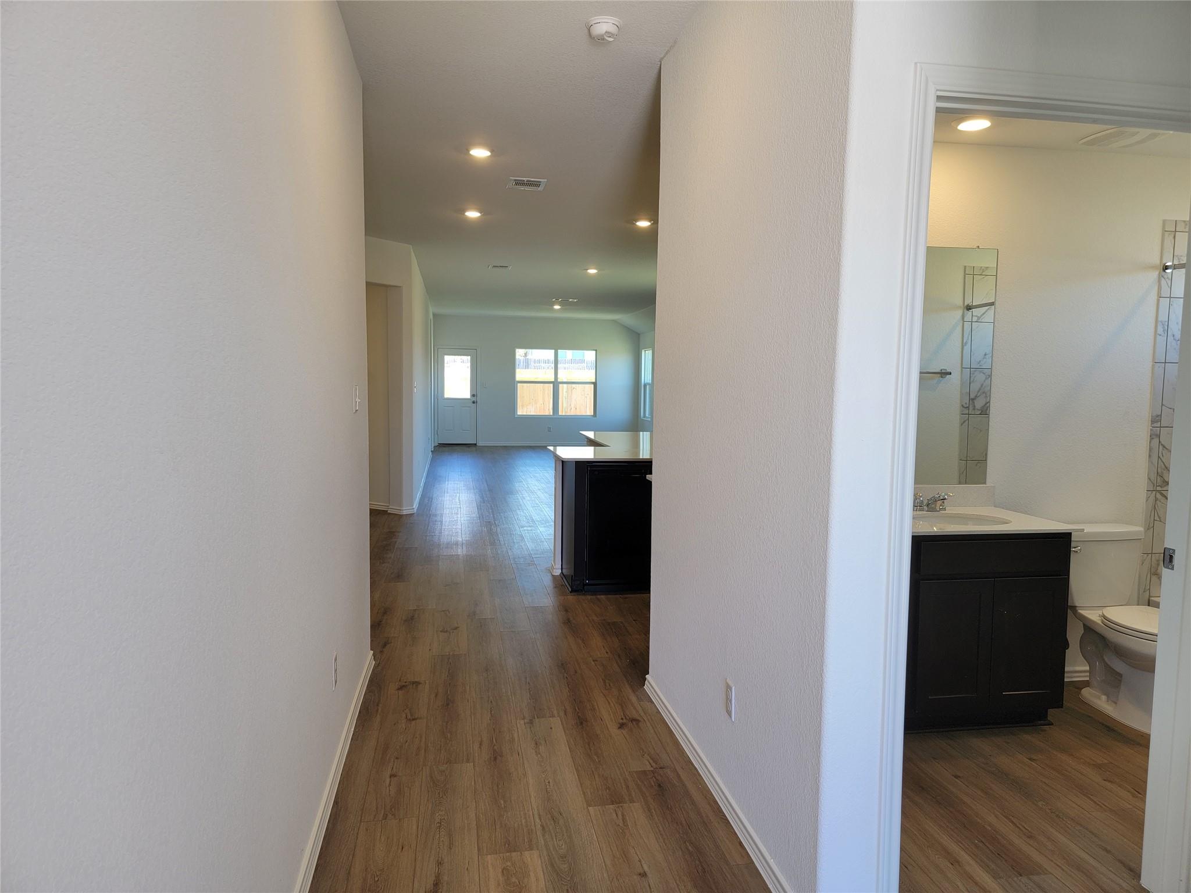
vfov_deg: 56.8
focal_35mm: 24
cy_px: 446
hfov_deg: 71.6
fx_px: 826
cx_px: 596
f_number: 1.8
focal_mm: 6.7
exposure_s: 1/120
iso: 64
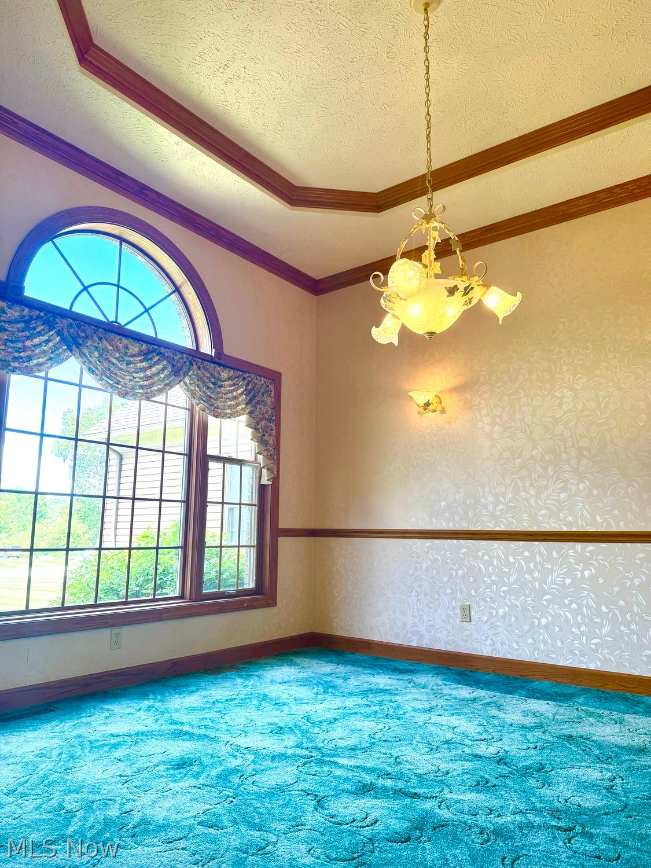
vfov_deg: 71.6
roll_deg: -0.8
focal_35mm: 24
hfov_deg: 56.8
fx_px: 602
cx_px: 326
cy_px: 434
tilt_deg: +11.1
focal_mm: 6.76
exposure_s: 1/174
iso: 80
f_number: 1.78
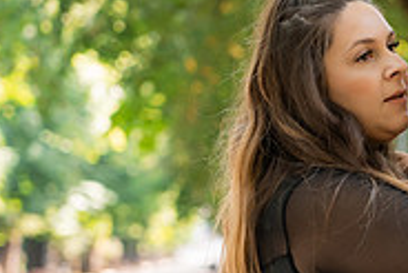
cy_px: 246
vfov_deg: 5.8
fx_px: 2677
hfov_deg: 8.6
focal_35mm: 236
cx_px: 450
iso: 400
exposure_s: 1/320
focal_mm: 75
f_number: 3.2
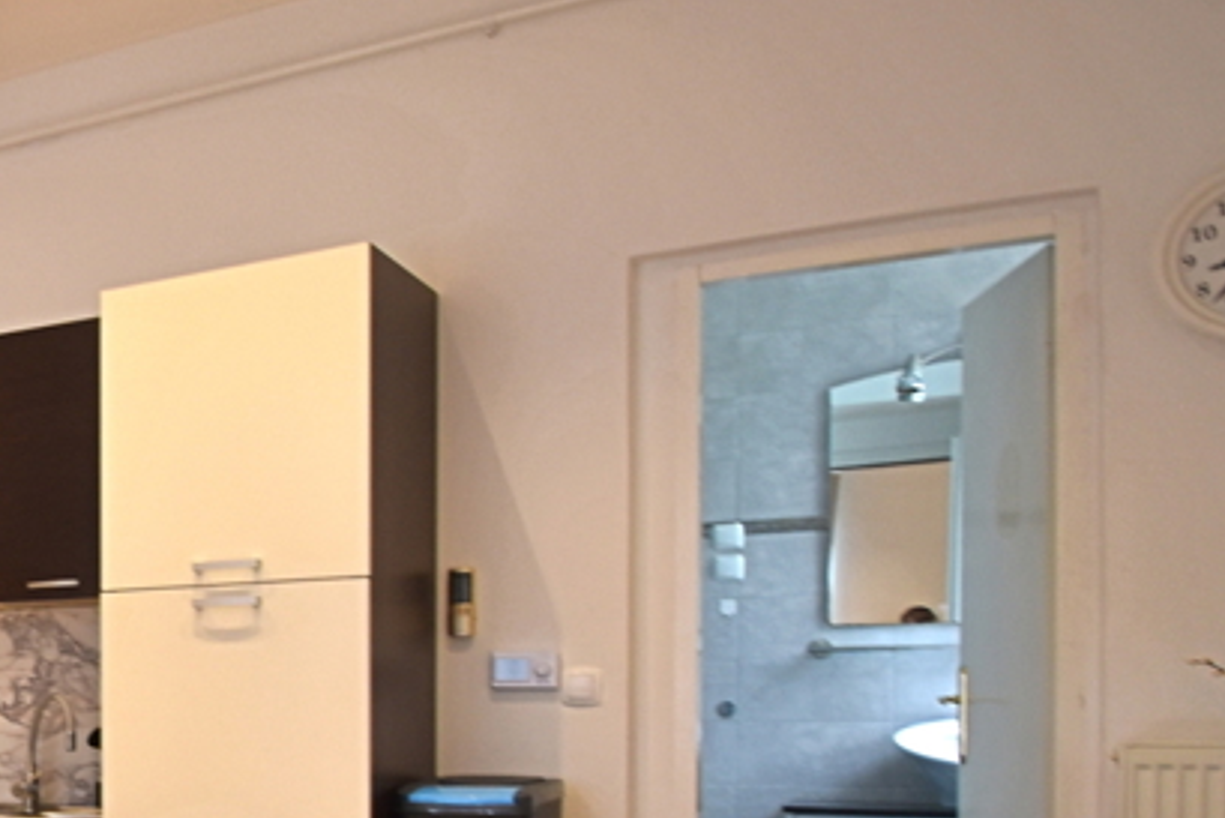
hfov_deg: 32.6
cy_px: 728
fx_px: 1498
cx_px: -386
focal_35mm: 44
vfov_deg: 29.4
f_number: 4.5
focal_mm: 10
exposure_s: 1/30
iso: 220
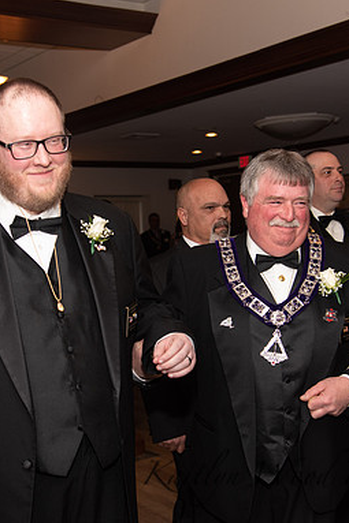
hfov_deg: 25.5
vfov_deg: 37.5
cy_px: 263
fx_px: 771
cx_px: 142
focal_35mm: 53
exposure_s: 1/200
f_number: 4
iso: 800
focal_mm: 35
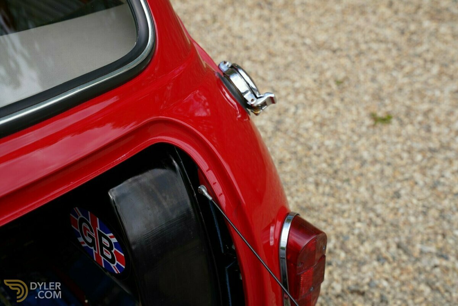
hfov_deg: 41.8
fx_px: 600
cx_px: 229
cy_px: 153
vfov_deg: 28.5
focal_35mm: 47
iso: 100
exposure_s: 1/250
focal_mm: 47.2
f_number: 5.6
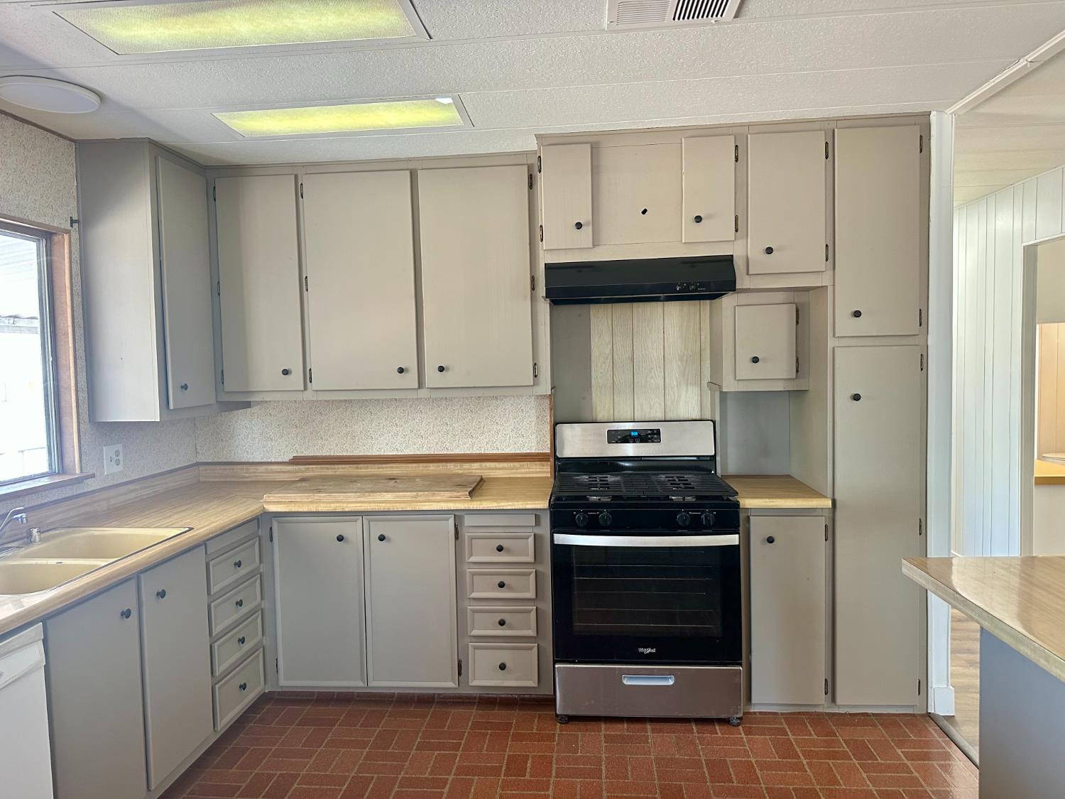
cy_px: 400
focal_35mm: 24
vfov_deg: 56.8
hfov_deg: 71.6
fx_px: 738
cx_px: 532
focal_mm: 6.86
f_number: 1.78
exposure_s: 1/60
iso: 320
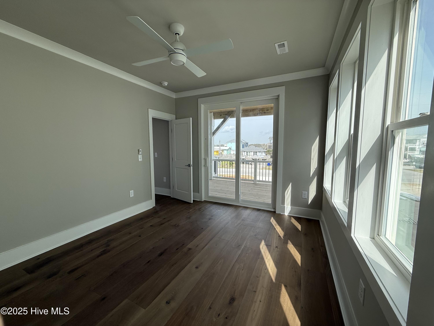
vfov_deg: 85.7
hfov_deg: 102.1
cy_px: 163
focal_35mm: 14
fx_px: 176
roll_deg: +0.3
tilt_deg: -4.2
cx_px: 217
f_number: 2.2
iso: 64
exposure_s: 1/540
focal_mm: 2.22
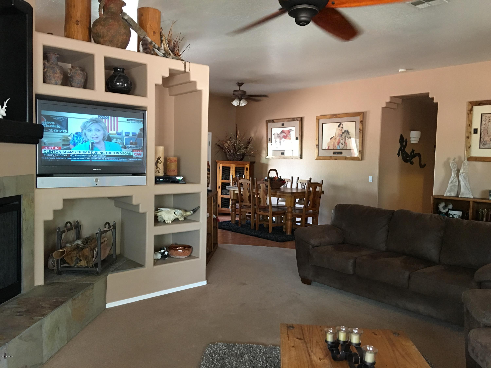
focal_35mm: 29
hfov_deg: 61.7
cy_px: 184
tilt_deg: -2.4
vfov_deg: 48.2
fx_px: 411
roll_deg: -1.0
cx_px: 246
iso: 100
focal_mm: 4.15
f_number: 2.2
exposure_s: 1/15
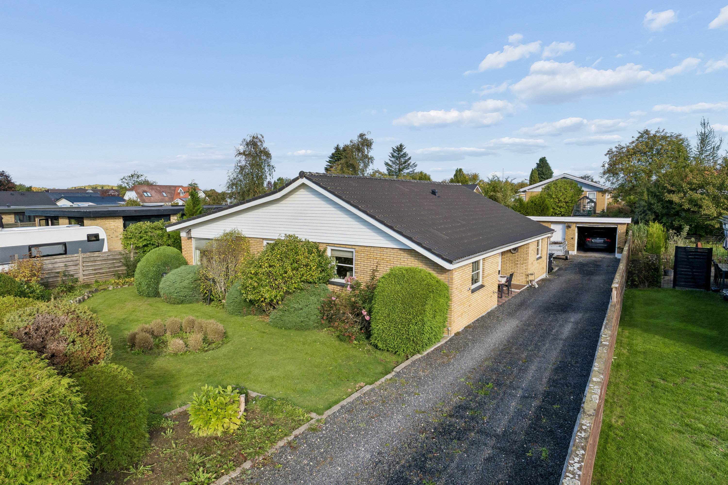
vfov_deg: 57.8
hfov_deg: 79.2
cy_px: 242
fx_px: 440
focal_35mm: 22
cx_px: 364
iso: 250
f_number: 8
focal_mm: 14.5
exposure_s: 1/500
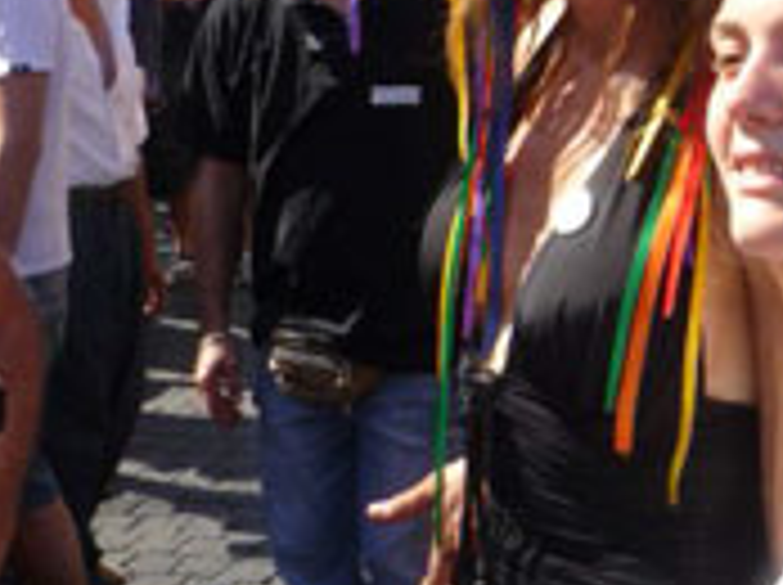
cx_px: 711
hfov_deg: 24.9
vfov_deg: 18.7
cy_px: -45
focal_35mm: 76
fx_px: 1717
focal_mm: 5.5
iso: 100
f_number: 2.8
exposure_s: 1/640
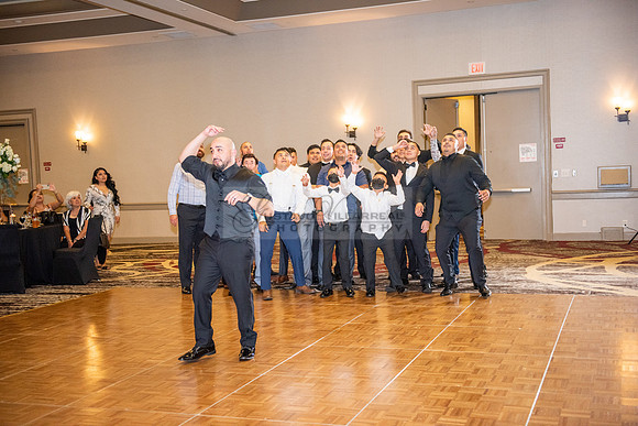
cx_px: 319
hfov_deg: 43.6
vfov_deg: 29.9
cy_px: 213
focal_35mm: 45
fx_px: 798
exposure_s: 1/250
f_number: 2.8
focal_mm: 45
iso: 1600
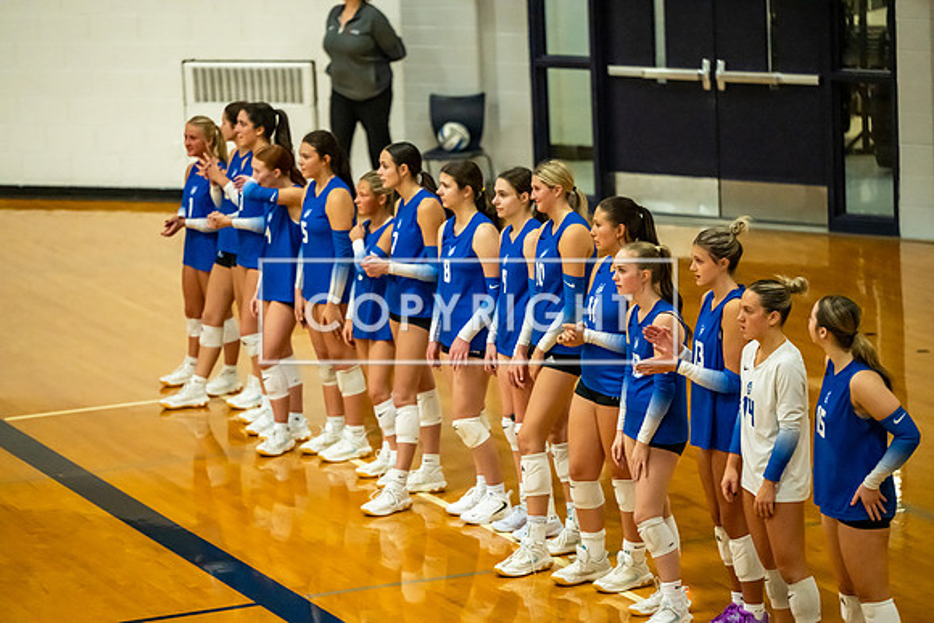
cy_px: 312
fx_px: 4022
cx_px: 467
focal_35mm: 155
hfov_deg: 13.2
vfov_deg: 8.9
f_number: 2.8
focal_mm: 155
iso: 11400
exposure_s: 1/1250
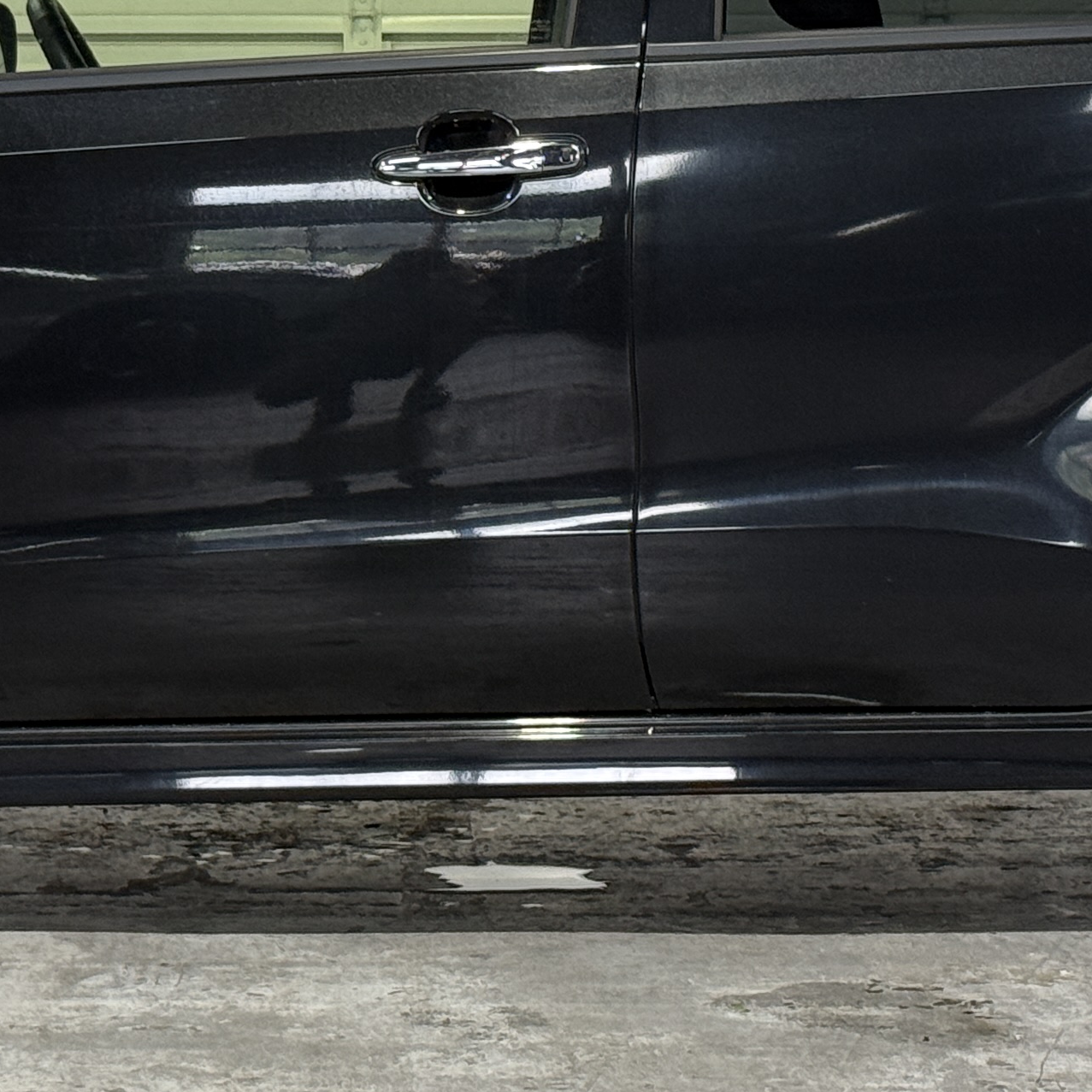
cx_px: 409
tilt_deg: -1.6
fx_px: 4783
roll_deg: -0.4
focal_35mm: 134
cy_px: 280
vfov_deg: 13.0
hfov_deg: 13.0
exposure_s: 1/60
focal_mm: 6.76
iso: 125
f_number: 1.78
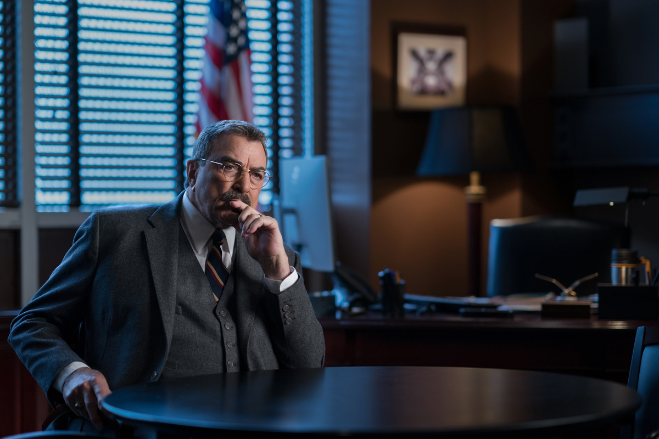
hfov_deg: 23.9
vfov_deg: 16.1
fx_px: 1556
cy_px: 220
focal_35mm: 85
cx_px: 330
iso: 320
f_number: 1.6
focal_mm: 85
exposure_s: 1/200
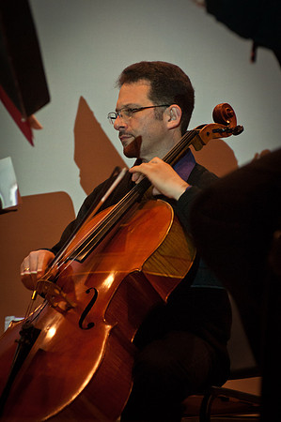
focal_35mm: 105
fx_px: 1232
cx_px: 140
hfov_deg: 13.0
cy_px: 211
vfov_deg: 19.5
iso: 1600
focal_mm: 70
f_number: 4
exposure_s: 1/80
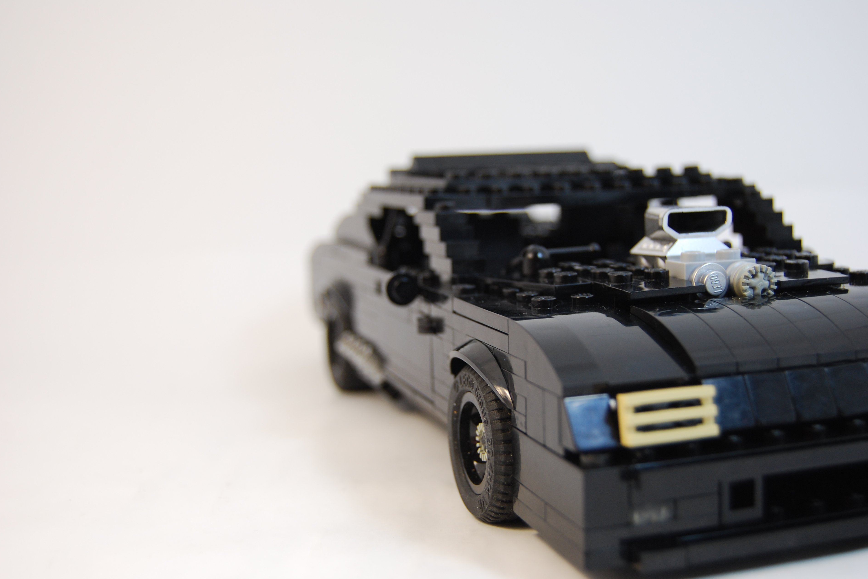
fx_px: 1181
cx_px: 429
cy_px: 295
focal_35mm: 49
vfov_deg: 27.5
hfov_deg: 40.3
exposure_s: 1/80
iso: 200
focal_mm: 32
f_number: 4.5
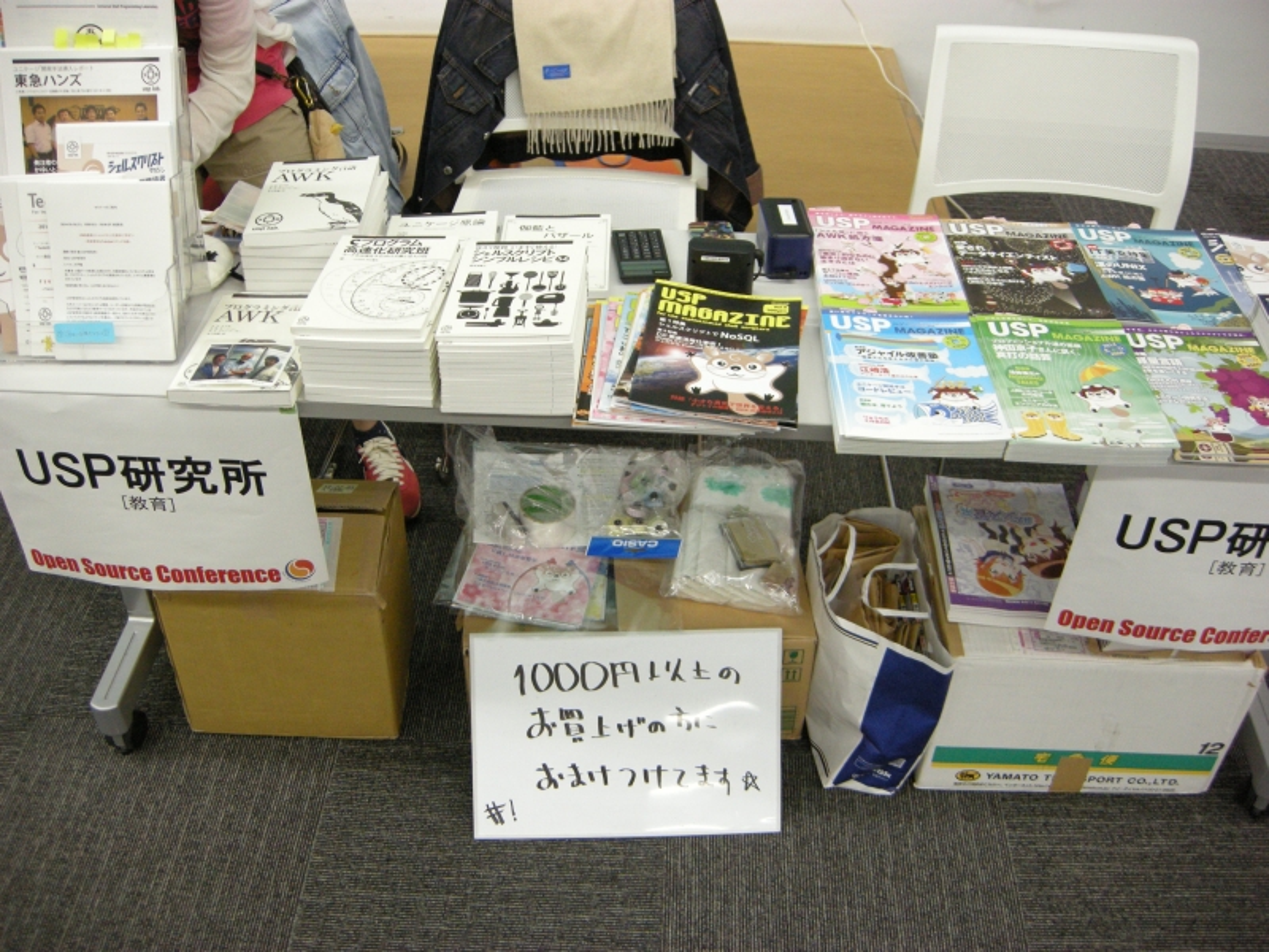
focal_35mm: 35
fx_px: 1283
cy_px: 476
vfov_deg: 40.7
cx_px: 634
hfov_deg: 52.6
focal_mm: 7.5
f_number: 2.7
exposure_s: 1/61.1
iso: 316
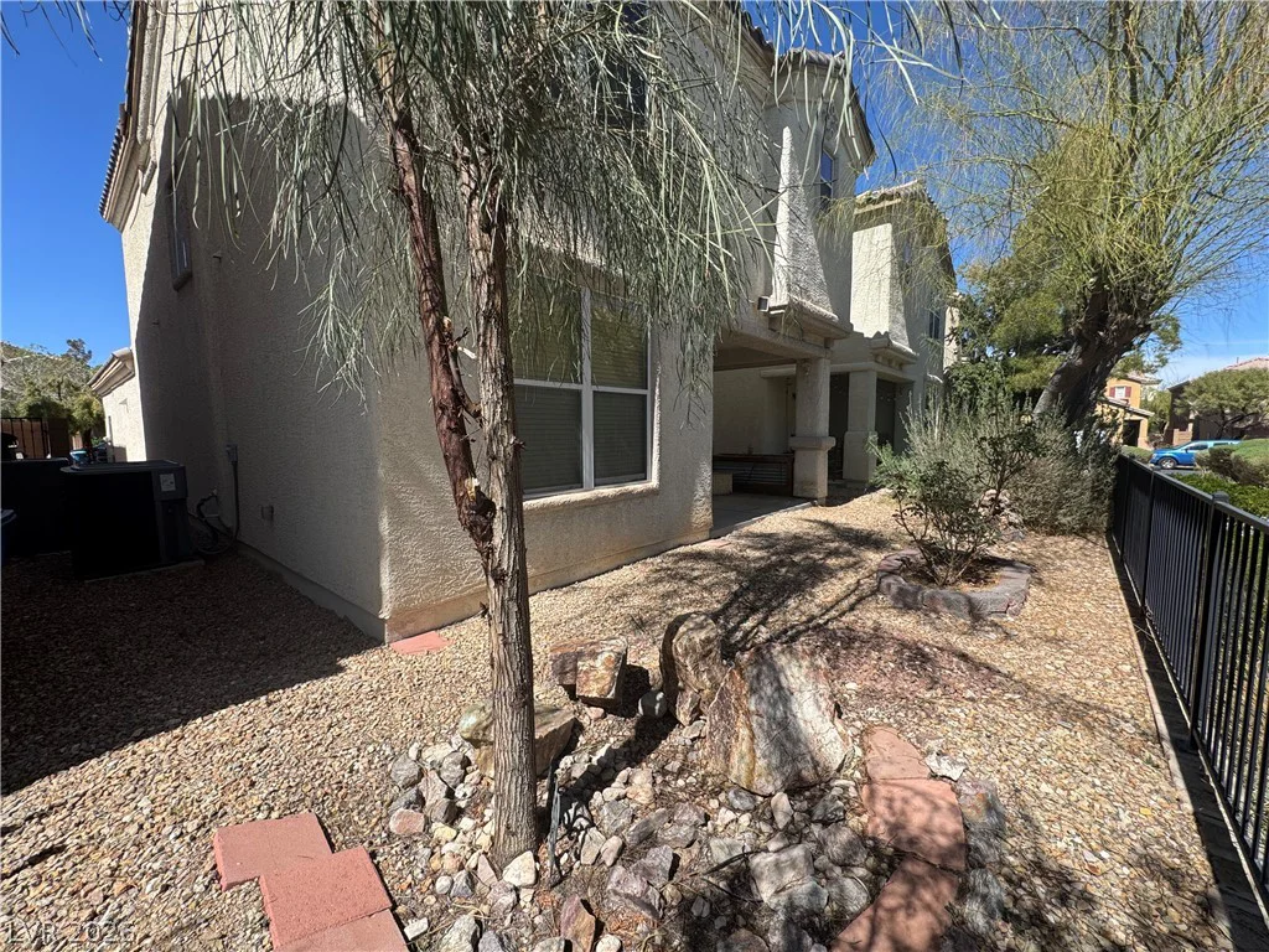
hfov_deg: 102.1
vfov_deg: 85.7
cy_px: 476
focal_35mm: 14
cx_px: 634
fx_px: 513
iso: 50
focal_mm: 2.22
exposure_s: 1/1063
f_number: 2.2
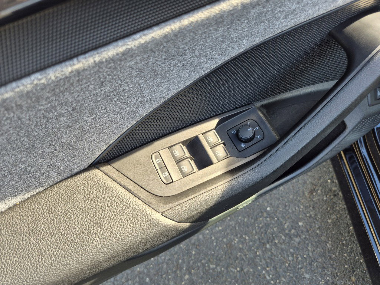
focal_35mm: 23
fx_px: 252
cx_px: 190
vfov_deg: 58.9
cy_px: 142
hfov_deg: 73.9
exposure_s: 1/180
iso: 40
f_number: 1.8
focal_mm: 5.4
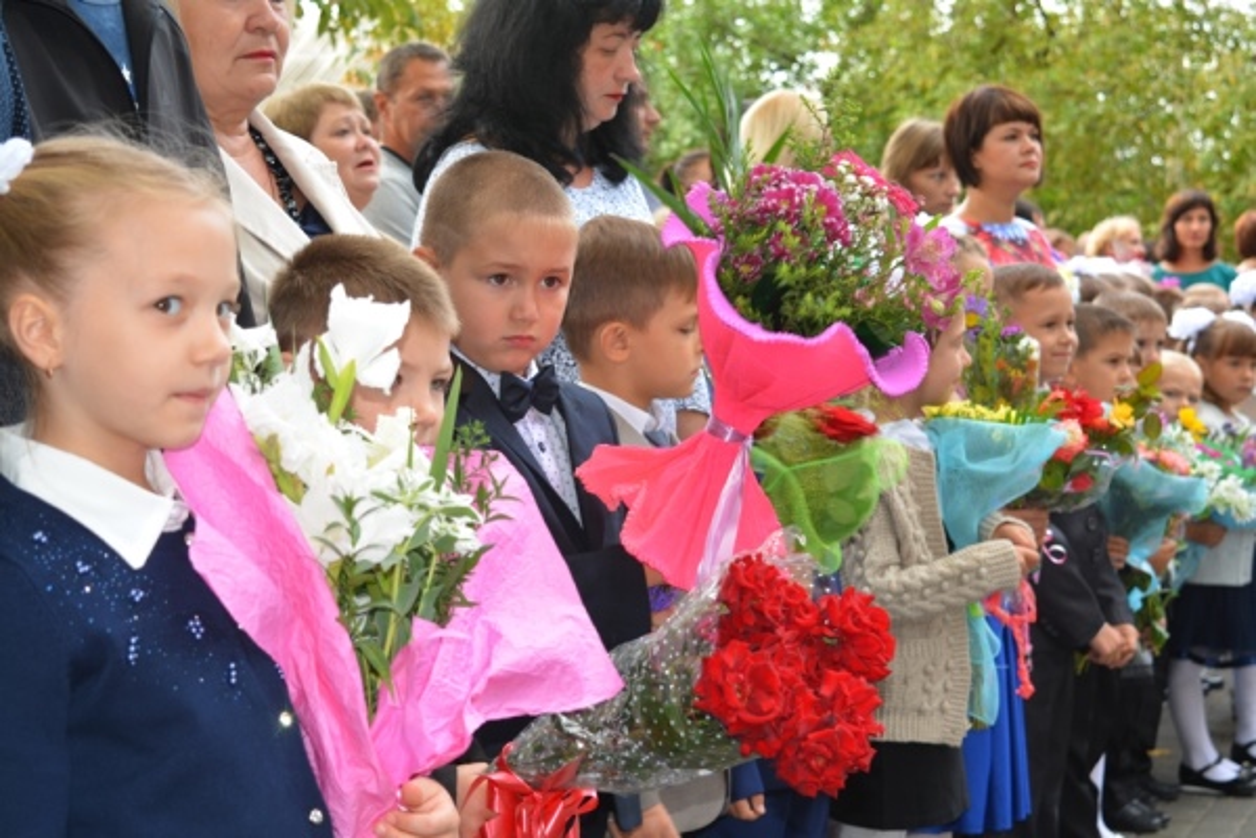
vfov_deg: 19.7
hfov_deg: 29.2
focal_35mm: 69
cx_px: 628
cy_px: 419
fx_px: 2407
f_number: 5.6
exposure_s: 1/30
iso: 140
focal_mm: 46
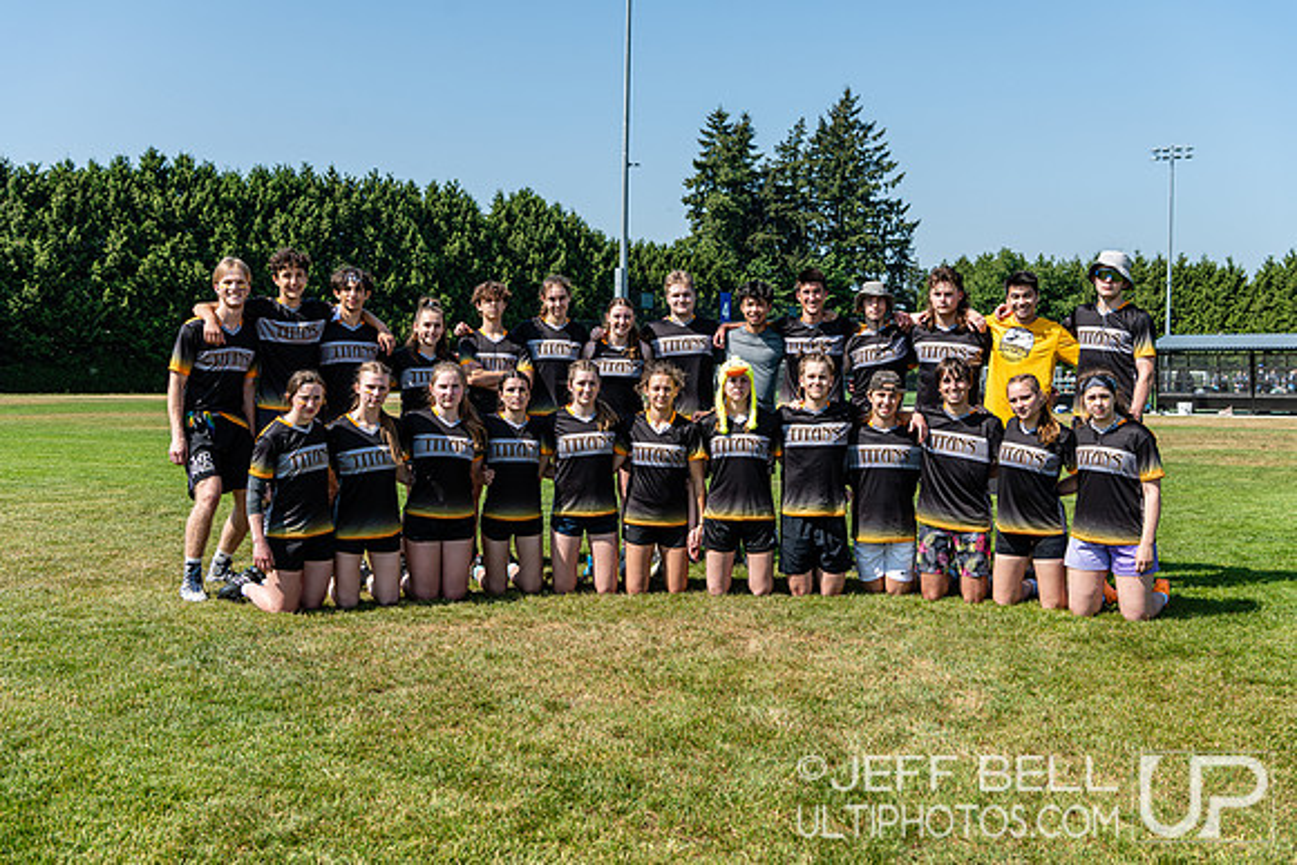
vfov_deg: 33.4
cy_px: 432
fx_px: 1441
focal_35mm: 40
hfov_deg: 48.4
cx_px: 648
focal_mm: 40
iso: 100
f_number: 5.6
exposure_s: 1/500
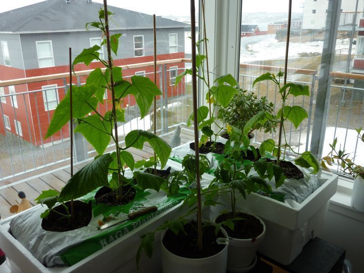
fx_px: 315
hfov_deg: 60.0
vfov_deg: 46.8
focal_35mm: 30
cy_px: 136
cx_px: 182
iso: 80
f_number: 3.4
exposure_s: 1/50
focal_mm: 5
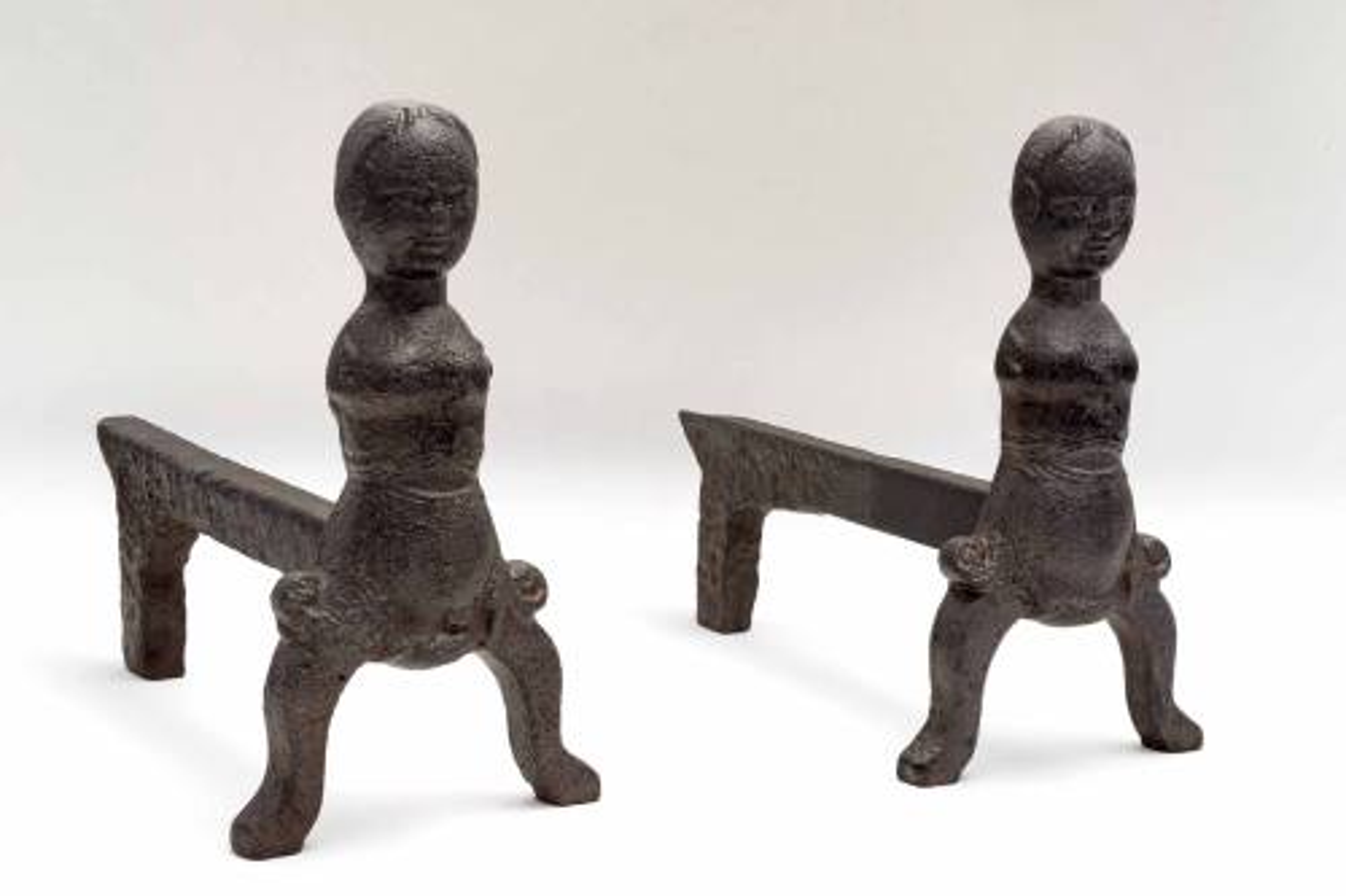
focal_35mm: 60
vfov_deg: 22.6
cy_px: 448
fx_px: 2242
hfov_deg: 33.4
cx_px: 673
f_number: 32
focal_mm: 60
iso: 100
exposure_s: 1/125
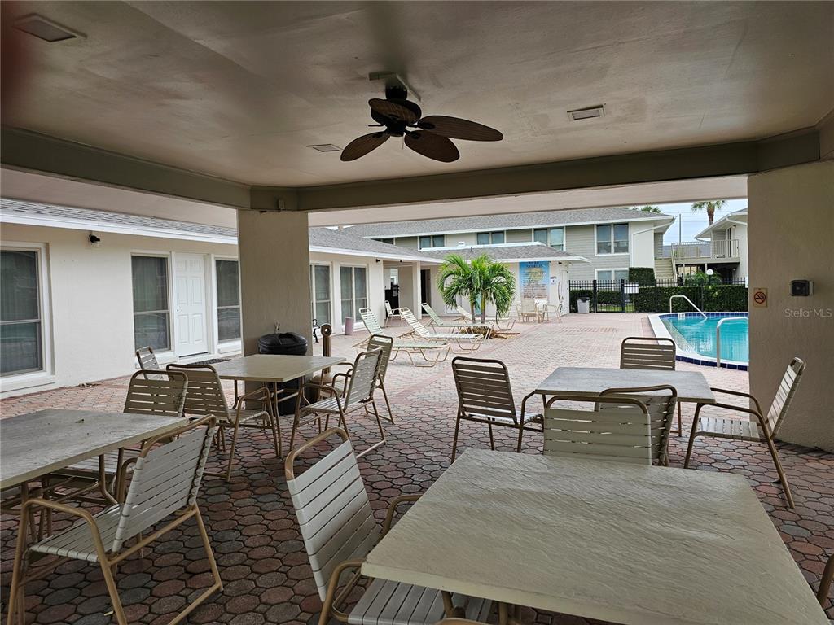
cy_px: 312
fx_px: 554
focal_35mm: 23
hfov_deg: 73.9
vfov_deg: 58.9
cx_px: 417
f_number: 1.7
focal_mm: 6.3
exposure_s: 1/359
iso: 32
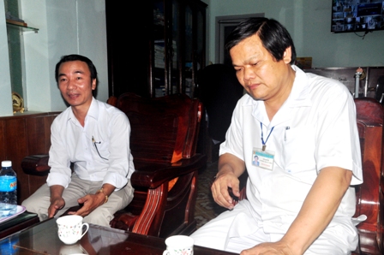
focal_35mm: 33
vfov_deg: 39.9
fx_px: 352
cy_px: 128
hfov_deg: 57.3
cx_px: 192
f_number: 14
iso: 640
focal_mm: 22
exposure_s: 1/60
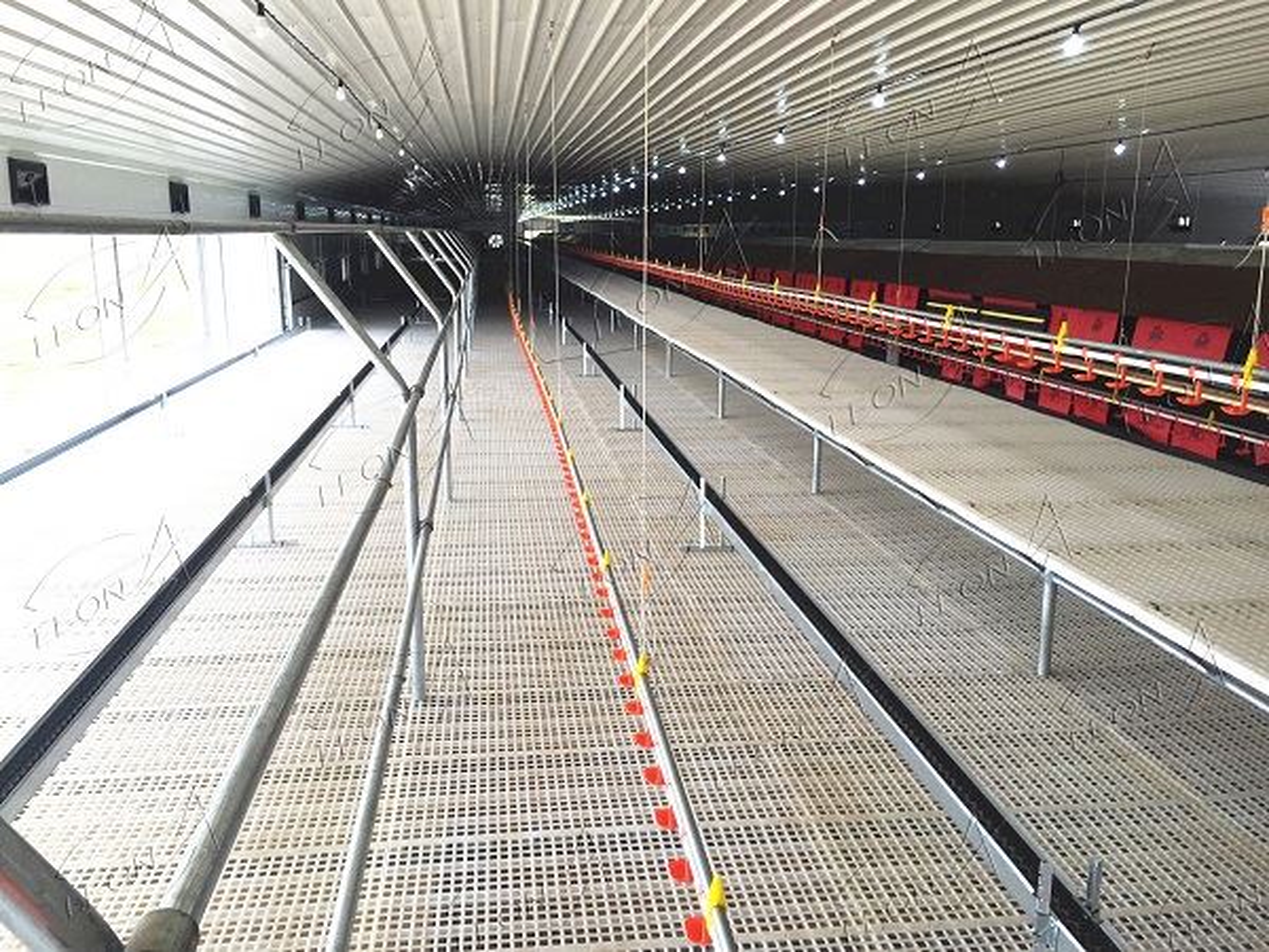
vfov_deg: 48.2
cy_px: 476
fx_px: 1063
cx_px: 634
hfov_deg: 61.7
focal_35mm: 29
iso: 32
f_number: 2.2
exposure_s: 1/247
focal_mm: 4.15
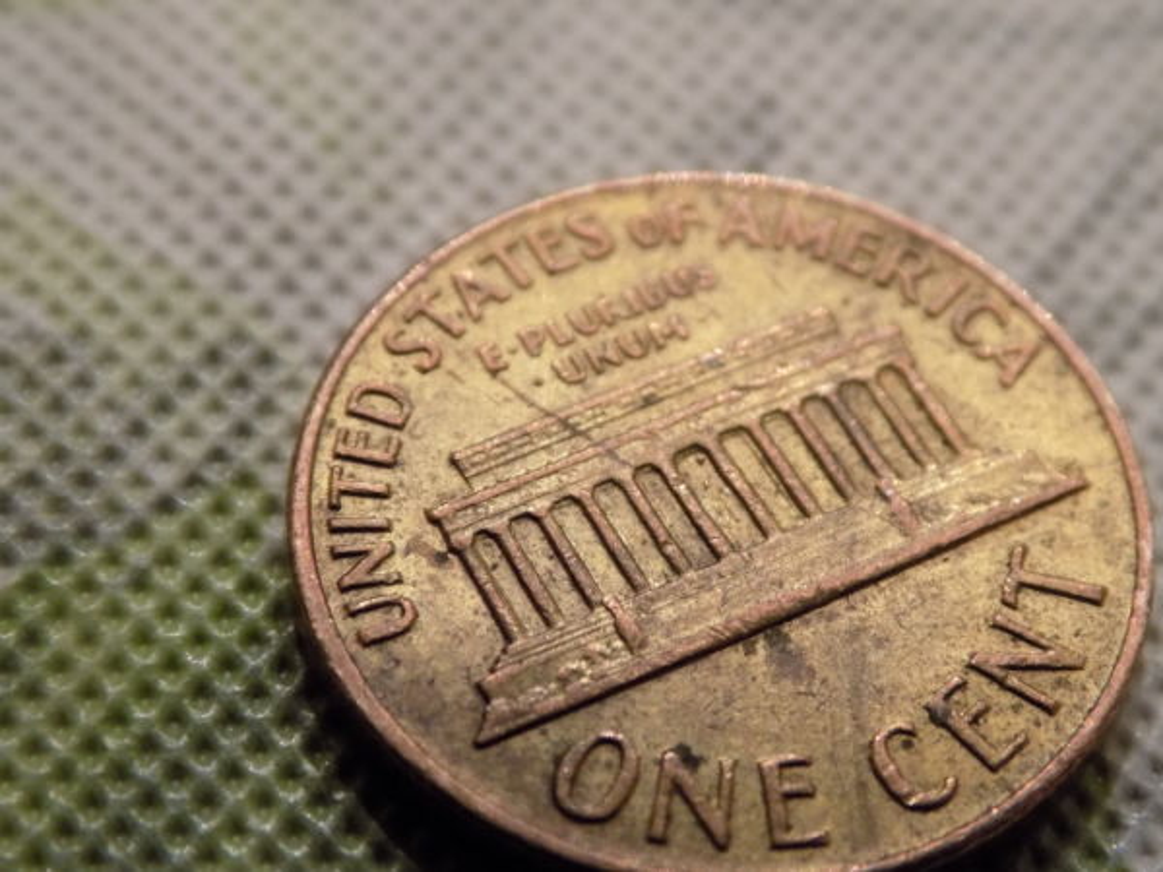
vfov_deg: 17.2
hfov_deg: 22.8
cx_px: 582
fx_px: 2889
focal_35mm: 86
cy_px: 436
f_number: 4.4
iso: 400
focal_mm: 15.3
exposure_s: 1/2.5
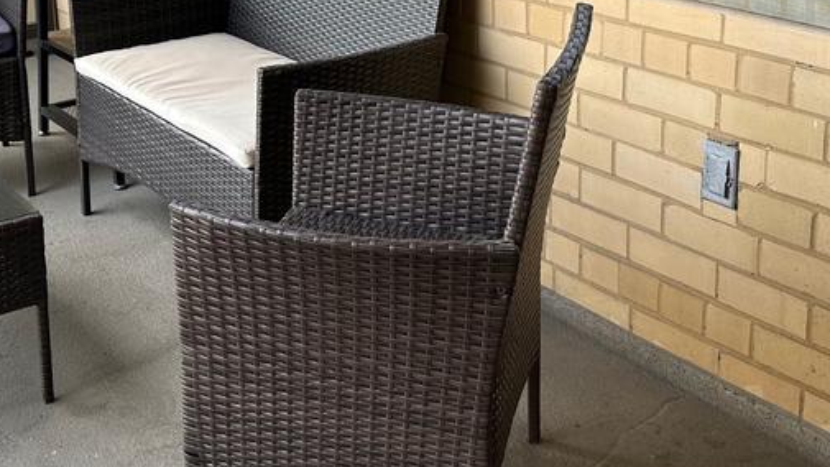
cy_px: 8
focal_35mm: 53
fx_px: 1166
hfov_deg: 39.0
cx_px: 330
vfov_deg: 21.9
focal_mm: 6.86
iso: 80
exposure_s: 1/121
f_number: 1.78
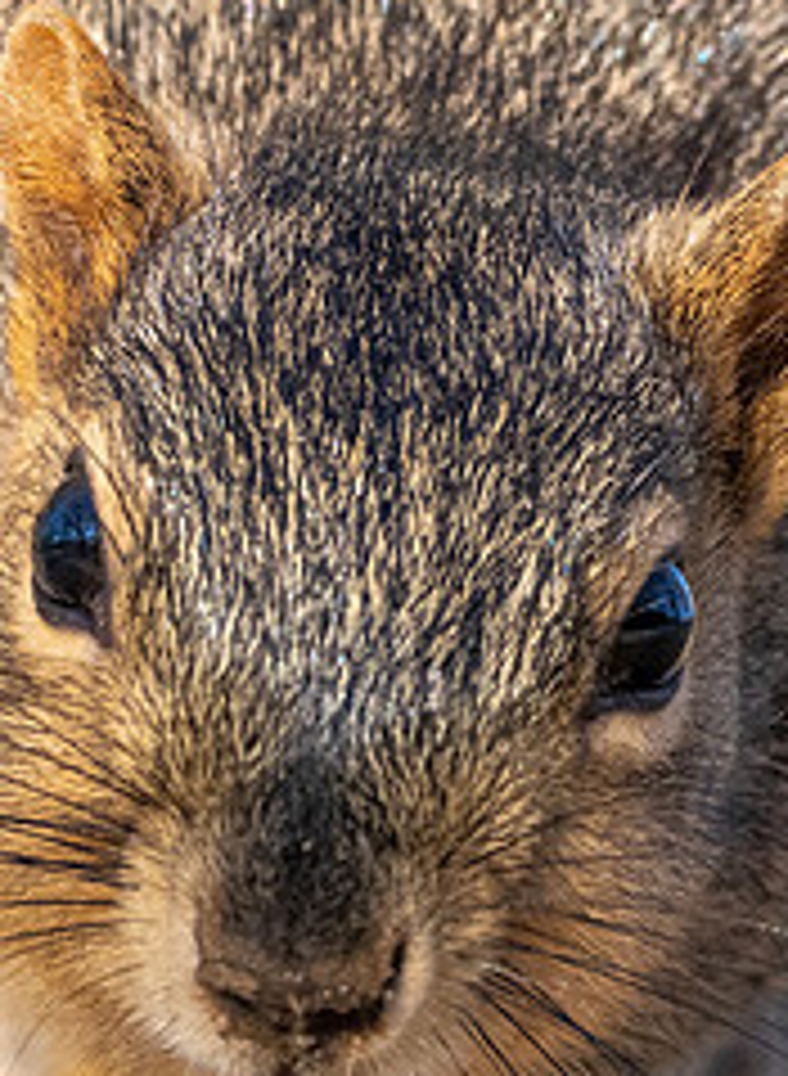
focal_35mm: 1843
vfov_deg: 1.1
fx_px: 56812
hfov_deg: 0.8
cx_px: 348
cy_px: 953
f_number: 5.6
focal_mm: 300
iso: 1250
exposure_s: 1/1250
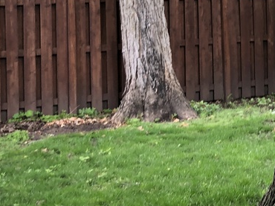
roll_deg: +0.6
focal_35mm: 109
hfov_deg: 16.8
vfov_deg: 13.4
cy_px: 16
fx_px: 865
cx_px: 379
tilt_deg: +0.0
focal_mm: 3.99
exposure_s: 1/120
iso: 64
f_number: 1.8
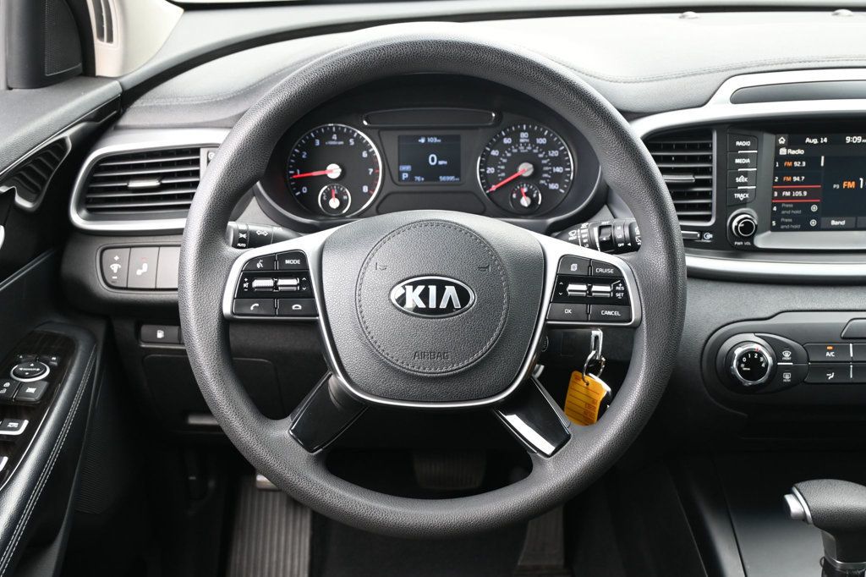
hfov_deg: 49.6
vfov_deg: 34.2
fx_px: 938
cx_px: 433
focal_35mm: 39
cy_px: 288
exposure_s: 1/125
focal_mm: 26
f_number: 4.5
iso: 800
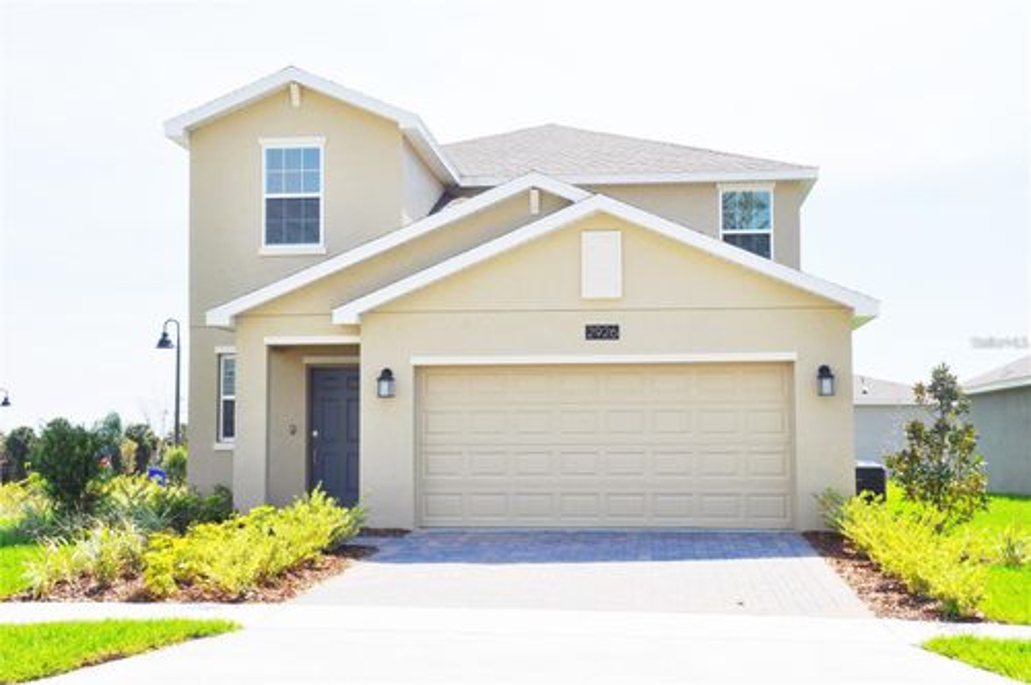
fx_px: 1373
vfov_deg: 28.0
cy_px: 342
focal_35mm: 48
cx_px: 516
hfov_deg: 41.2
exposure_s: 1/200
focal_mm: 32
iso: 250
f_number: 14
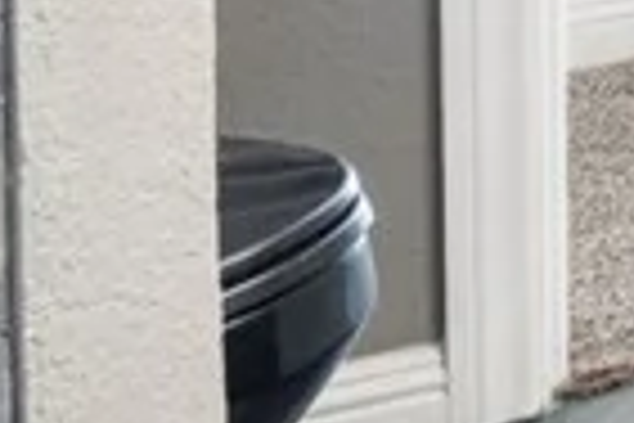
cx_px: 2226
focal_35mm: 102
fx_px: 1796
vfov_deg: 11.0
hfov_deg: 9.5
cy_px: -632
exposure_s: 4
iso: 100
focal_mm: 14
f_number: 9
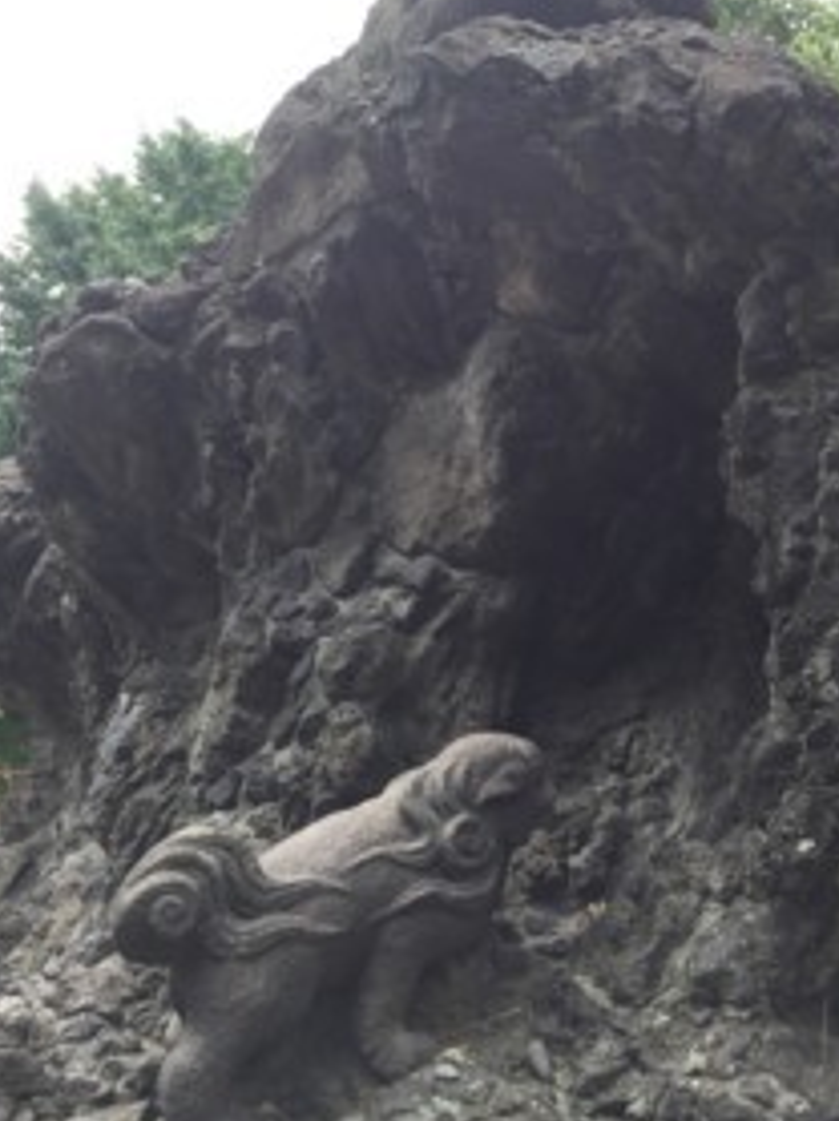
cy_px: 327
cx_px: 589
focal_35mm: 47
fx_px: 1521
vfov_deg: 39.7
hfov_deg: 30.5
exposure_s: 1/353
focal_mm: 4.15
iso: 32
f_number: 2.2
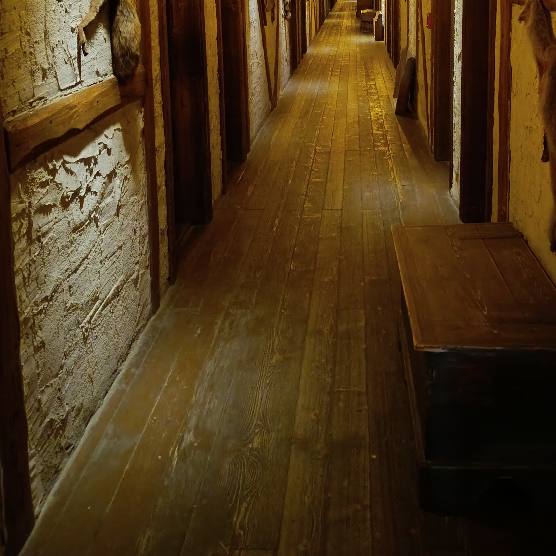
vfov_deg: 42.6
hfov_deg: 45.8
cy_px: 66
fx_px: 654
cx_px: 329
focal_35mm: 36
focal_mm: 6.14
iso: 8000
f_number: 1.6
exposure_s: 1/10
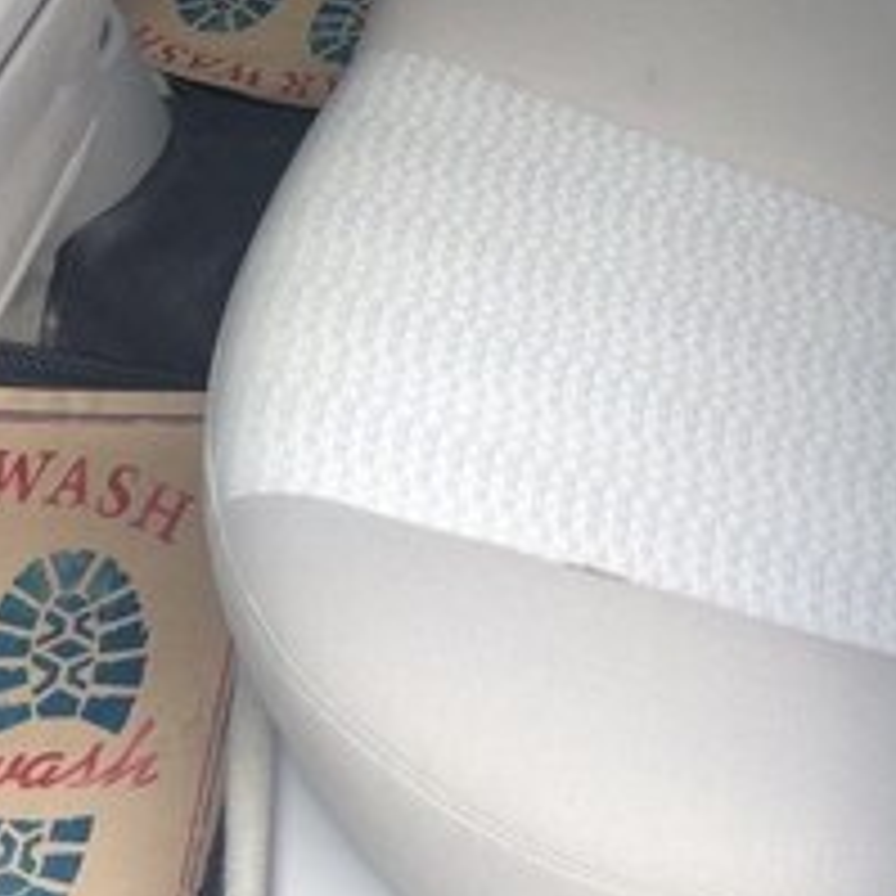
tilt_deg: -36.0
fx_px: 1874
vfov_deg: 25.0
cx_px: 635
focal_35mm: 64
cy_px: -95
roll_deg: +2.4
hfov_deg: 26.6
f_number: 2.2
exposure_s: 1/132
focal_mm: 4.15
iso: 32
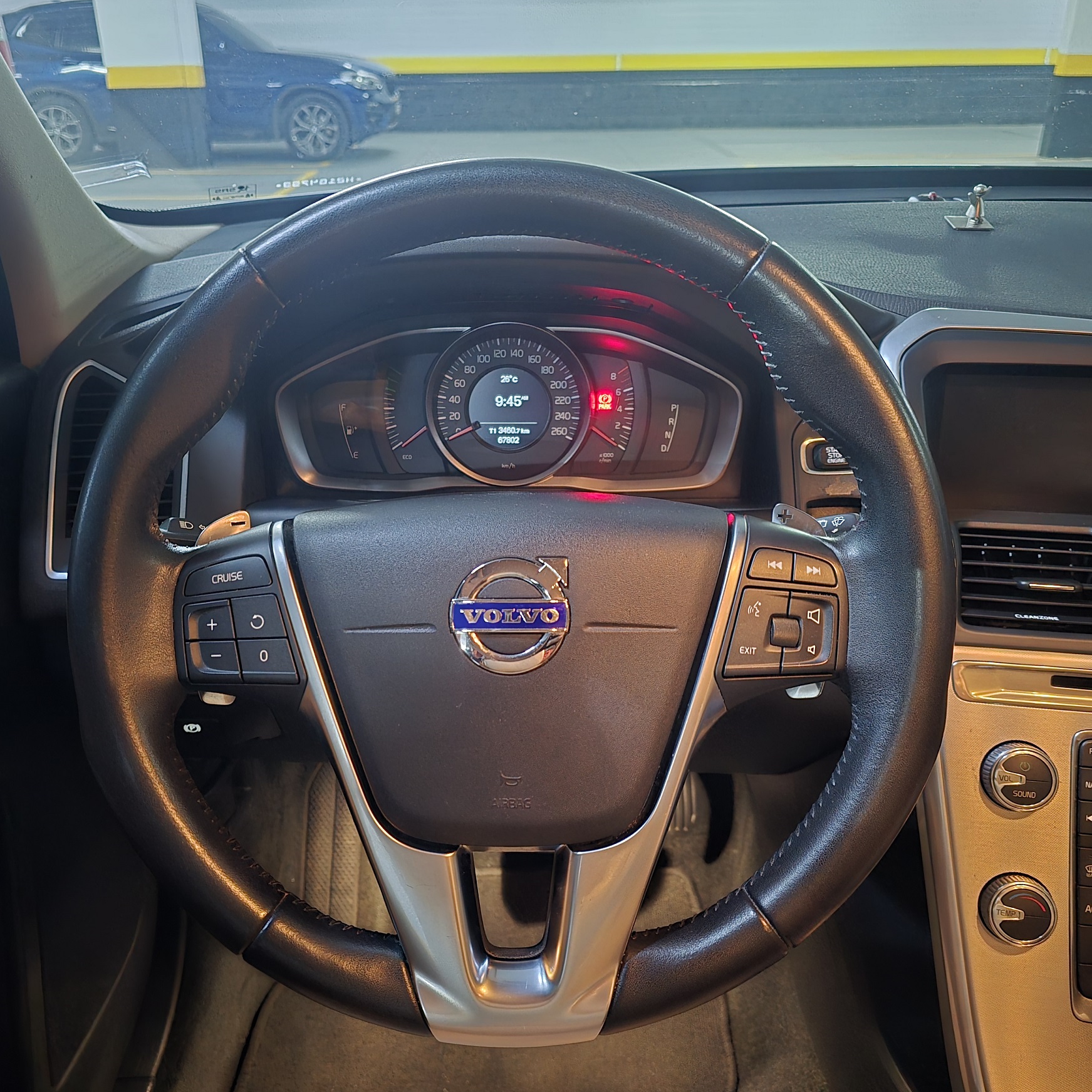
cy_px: 558
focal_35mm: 28
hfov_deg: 57.3
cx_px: 511
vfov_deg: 57.3
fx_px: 999
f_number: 1.7
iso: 3200
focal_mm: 6.3
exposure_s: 1/15
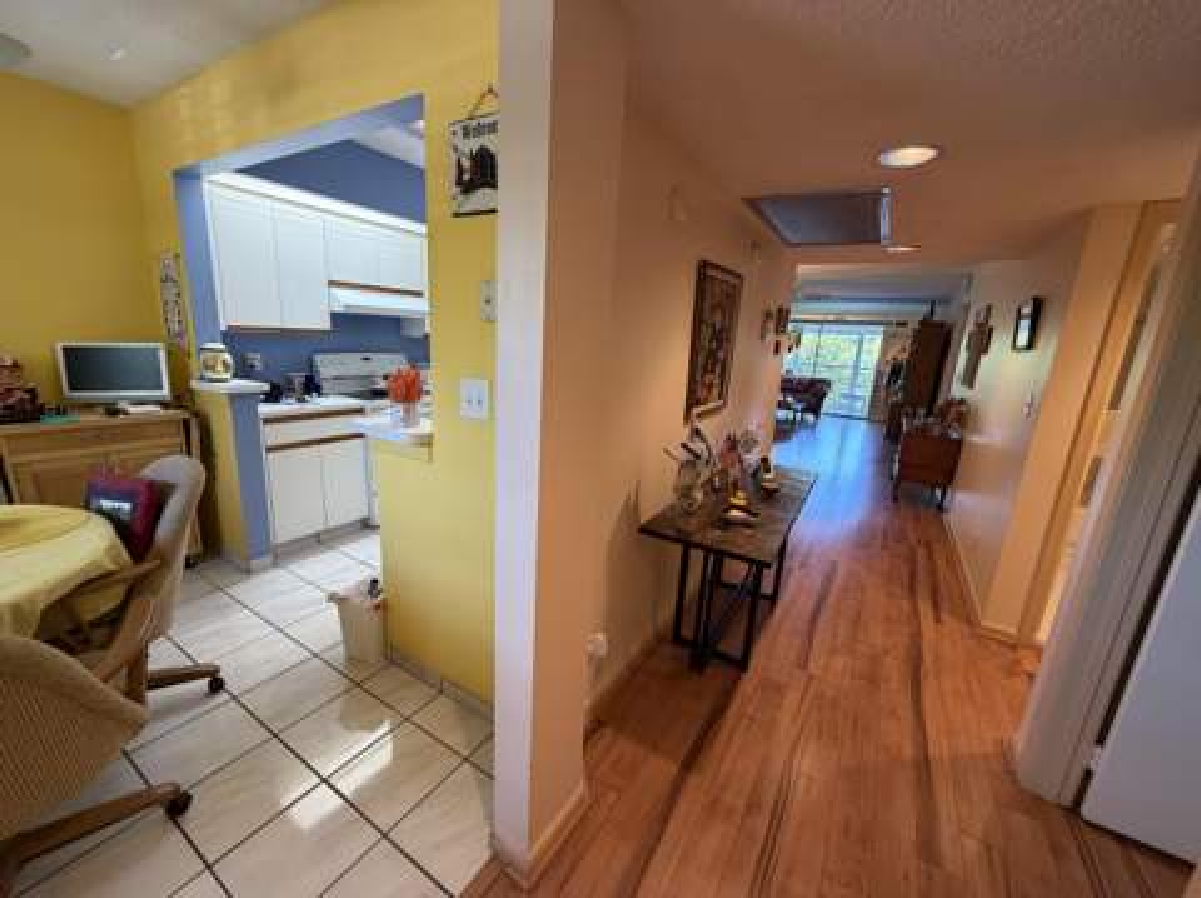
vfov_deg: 85.6
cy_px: 449
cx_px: 600
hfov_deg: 102.1
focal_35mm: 14
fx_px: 485
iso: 320
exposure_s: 1/60
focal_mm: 2.22
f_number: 2.2
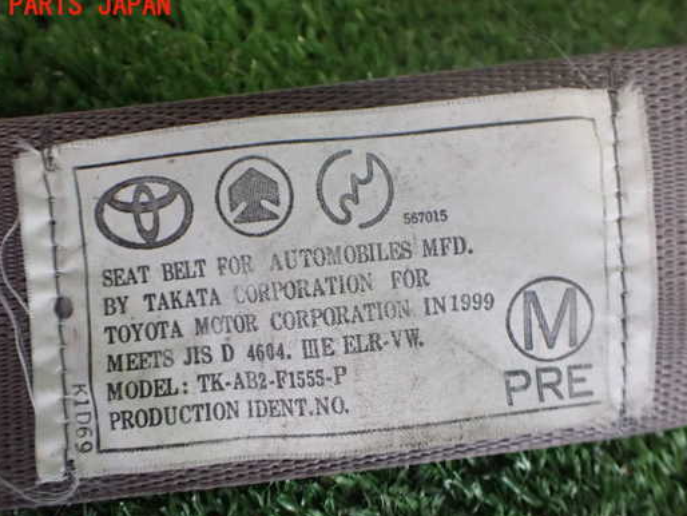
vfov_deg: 40.7
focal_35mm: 35
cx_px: 329
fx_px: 695
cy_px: 290
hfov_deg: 52.6
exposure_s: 1/125
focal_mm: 5.4
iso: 800
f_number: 2.3
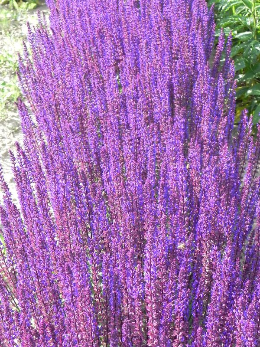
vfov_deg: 23.0
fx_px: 851
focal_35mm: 85
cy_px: 174
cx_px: 130
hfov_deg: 17.4
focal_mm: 15.1
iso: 160
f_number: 4.5
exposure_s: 1/173
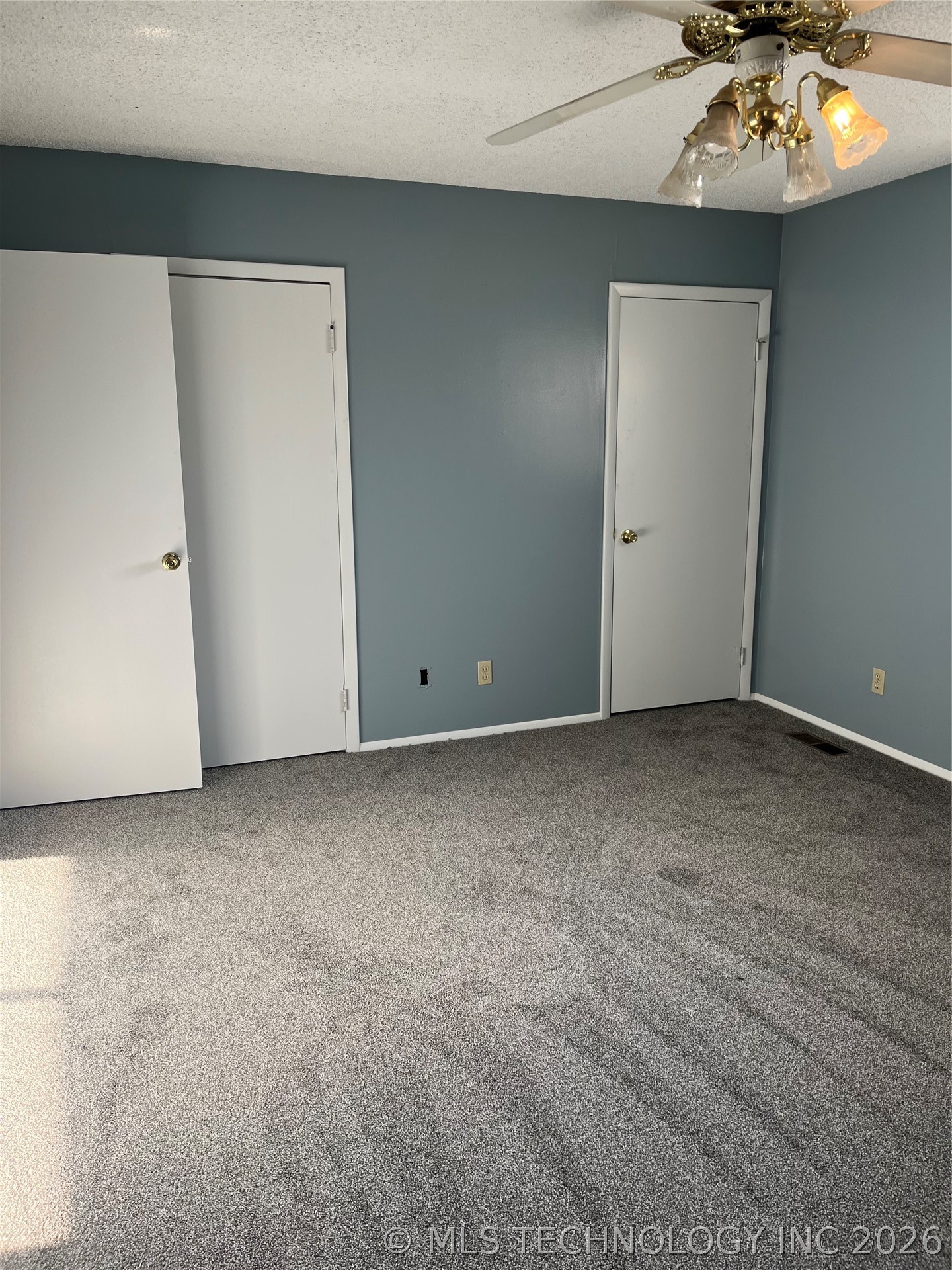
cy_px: 635
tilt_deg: -11.5
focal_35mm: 26
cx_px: 476
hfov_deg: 53.1
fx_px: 953
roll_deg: +0.2
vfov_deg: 67.3
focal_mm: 5.1
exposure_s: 1/131
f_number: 1.6
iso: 32
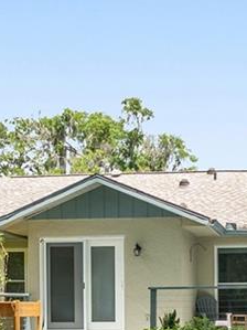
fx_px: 685
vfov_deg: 25.8
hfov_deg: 19.8
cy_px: 322
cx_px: 244
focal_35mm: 72
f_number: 8
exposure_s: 1/200
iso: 500
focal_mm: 14
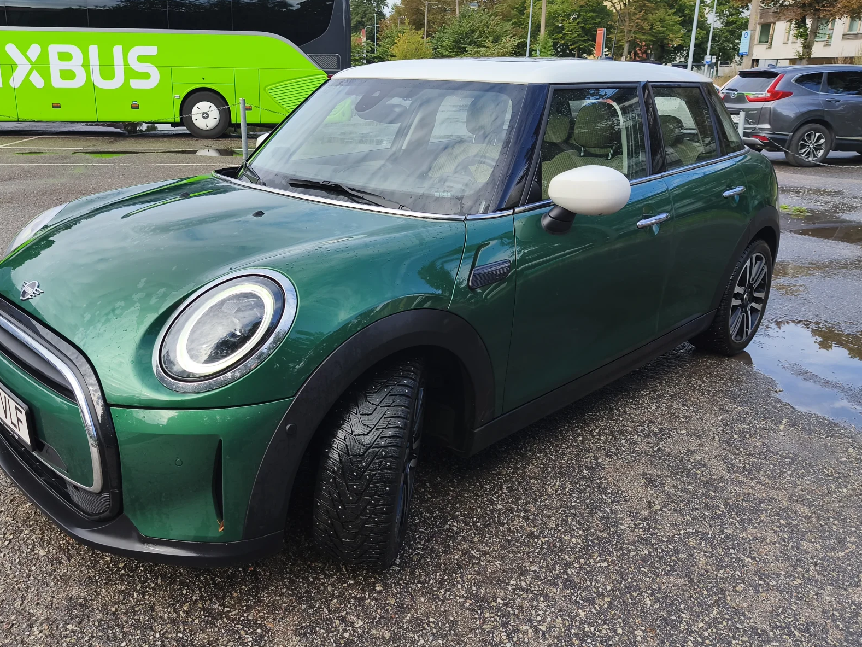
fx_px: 697
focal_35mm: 28
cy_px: 308
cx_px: 370
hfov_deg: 63.2
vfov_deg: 49.7
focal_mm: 6.18
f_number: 1.65
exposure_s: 1/505
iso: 50
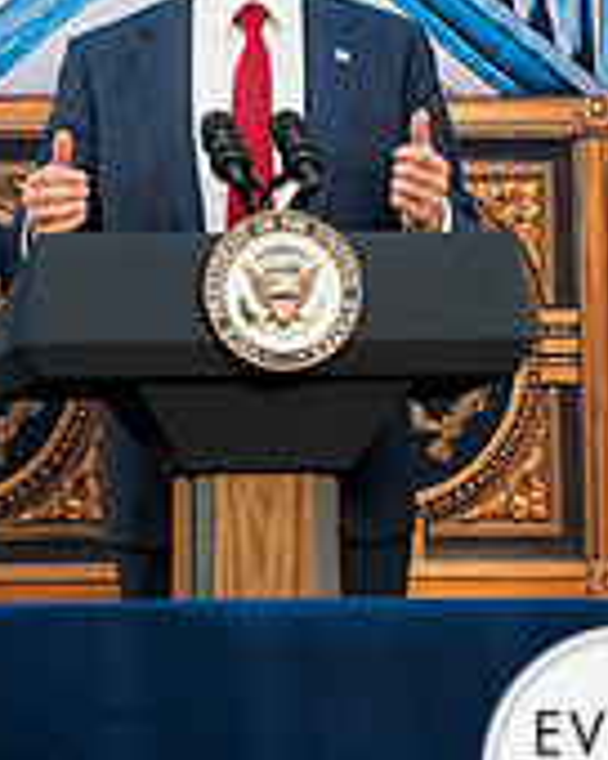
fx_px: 8390
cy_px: 58
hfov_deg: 4.2
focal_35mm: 373
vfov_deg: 5.2
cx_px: 255
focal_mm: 150
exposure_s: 1/320
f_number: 2.8
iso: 500
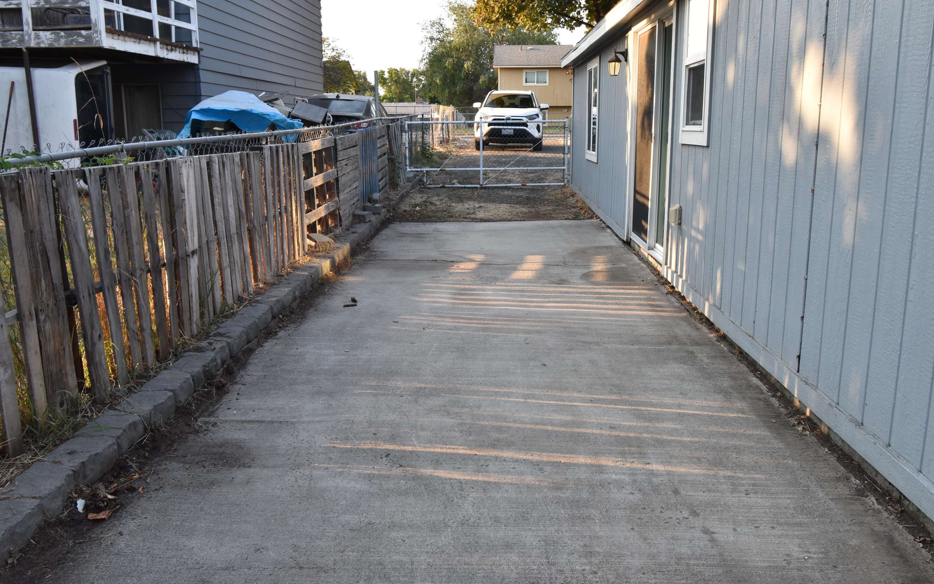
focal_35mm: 31
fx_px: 789
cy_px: 287
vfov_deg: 40.6
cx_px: 465
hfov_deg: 61.2
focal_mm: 20
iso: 400
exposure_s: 1/125
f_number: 8
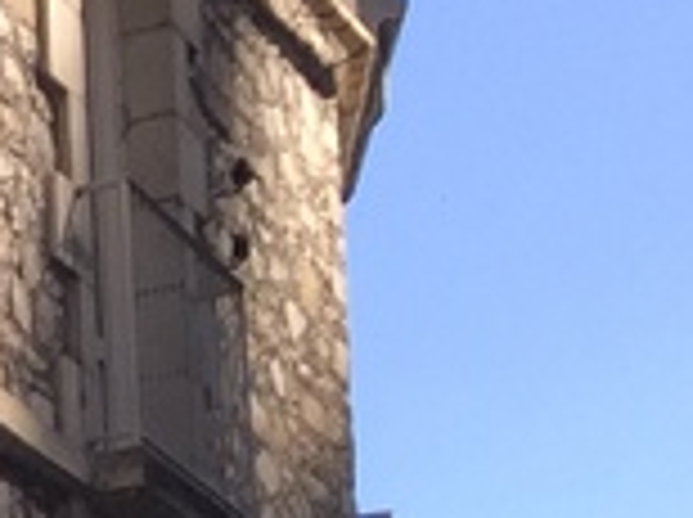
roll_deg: -1.5
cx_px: -1850
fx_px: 4517
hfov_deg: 7.1
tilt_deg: +8.8
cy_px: 1059
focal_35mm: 226
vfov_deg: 6.4
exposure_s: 1/682
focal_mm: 4.15
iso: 32
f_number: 2.2
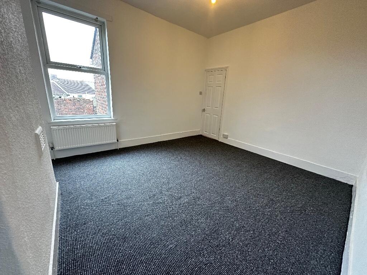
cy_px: 138
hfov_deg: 102.1
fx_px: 148
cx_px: 184
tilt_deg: -15.0
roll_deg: -3.8
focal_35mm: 14
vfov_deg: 85.7
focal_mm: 2.22
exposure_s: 1/50
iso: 640
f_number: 2.2
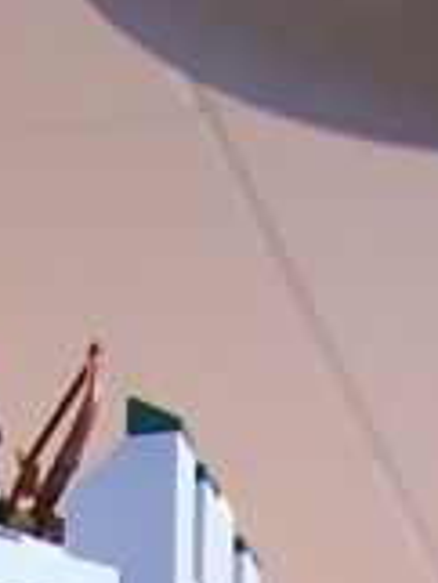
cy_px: 1706
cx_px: 199
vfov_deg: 7.3
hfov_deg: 6.2
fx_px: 4060
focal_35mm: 241
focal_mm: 6.3
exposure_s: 1/3
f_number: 2.8
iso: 80
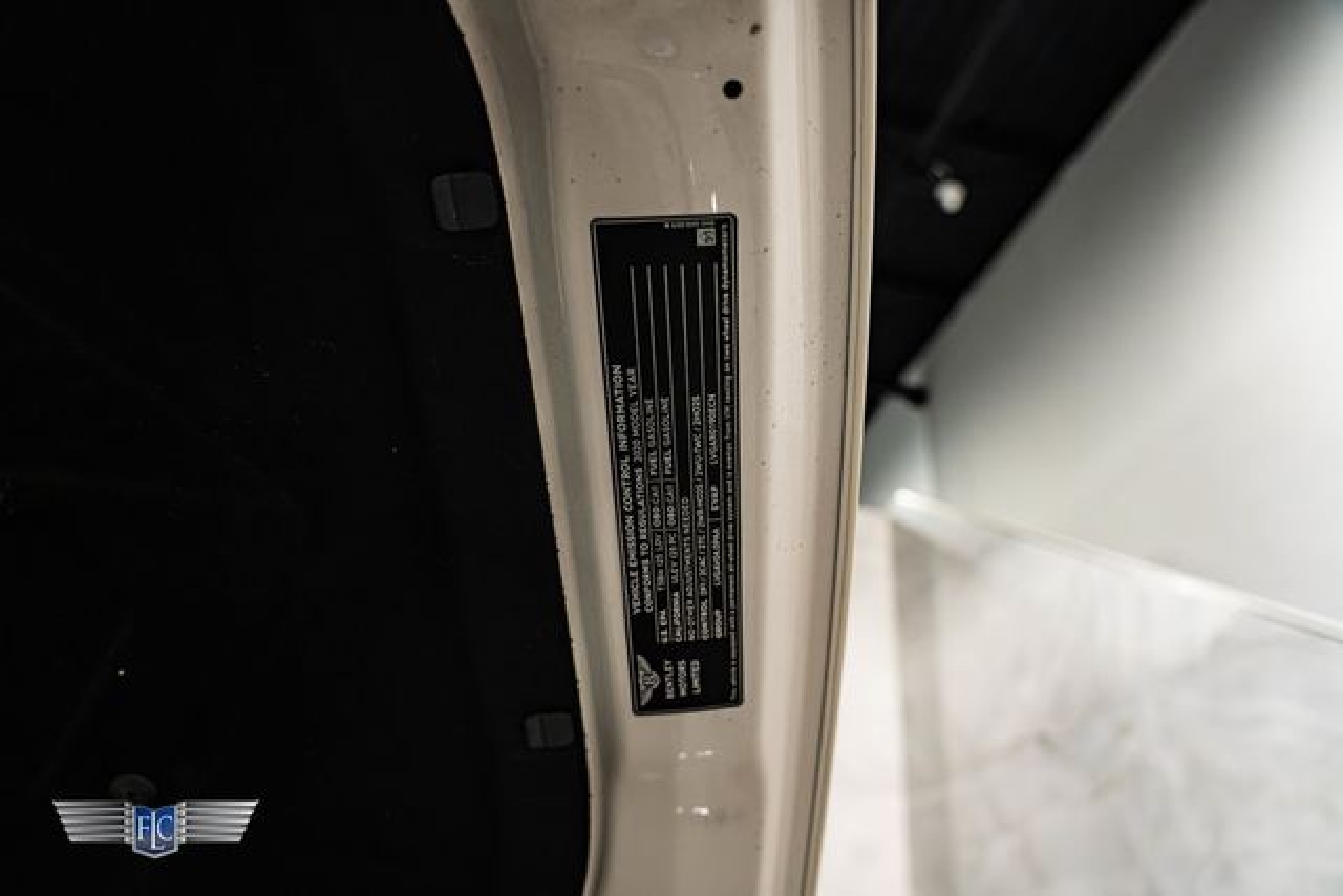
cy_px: 448
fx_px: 1045
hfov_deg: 65.5
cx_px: 672
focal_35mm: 28
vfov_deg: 46.4
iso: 1250
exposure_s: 1/125
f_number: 4
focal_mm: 28
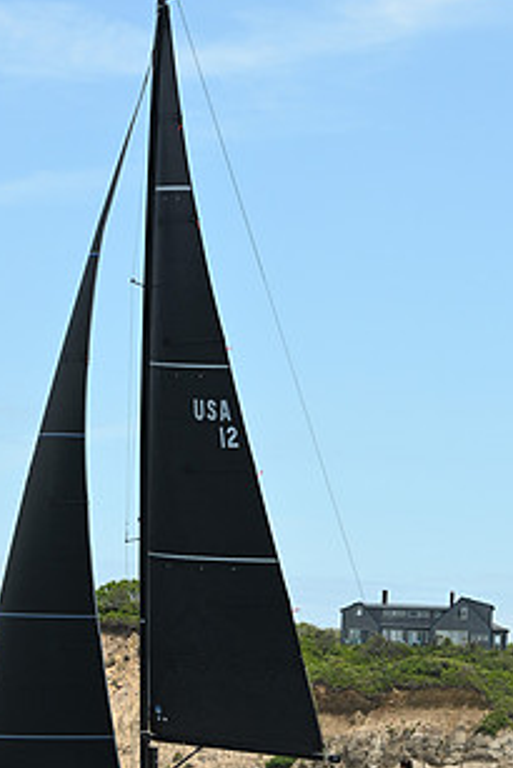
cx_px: 289
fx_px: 4120
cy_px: 455
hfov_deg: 7.1
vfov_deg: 10.6
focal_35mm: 193
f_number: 6.3
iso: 320
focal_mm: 102
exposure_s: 1/1000
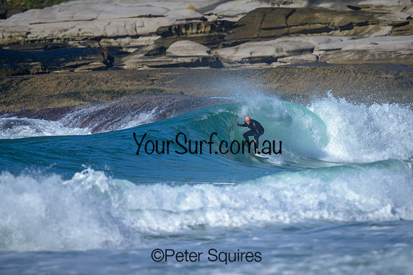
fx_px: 12582
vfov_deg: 1.3
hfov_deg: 1.9
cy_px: 117
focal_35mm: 1096
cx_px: 256
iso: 200
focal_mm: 800
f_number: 6.3
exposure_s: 1/2000
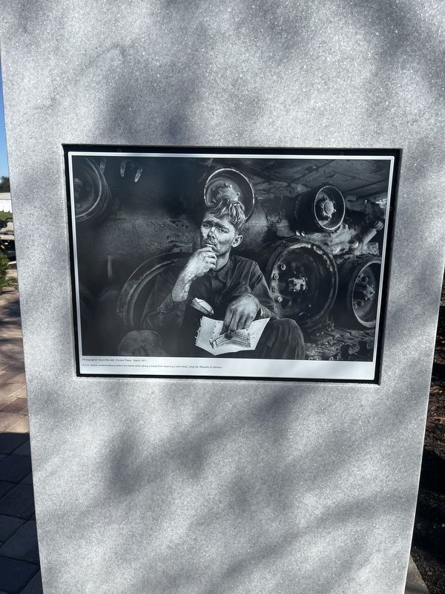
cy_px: 297
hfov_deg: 53.1
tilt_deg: -10.5
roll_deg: +0.8
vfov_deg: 67.3
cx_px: 222
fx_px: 446
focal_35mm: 26
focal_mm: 5.1
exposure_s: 1/4651
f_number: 1.6
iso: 50
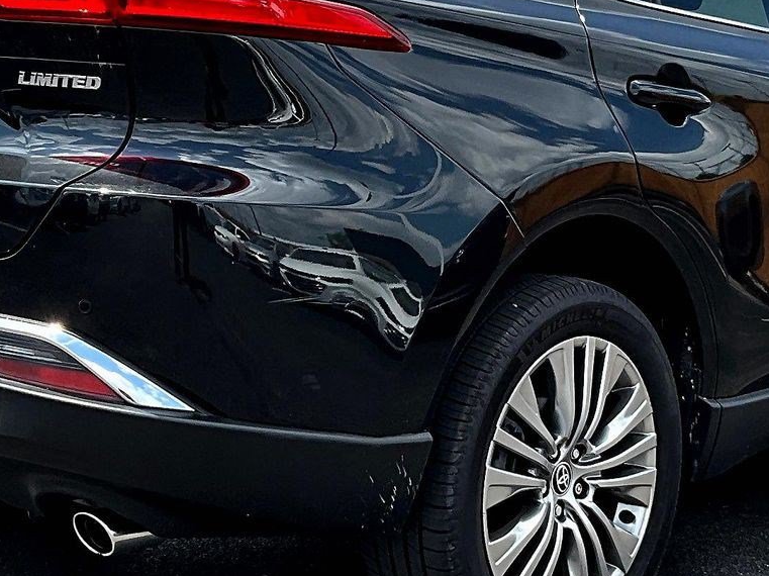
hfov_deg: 31.7
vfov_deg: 24.0
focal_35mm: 61
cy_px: 224
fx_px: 1354
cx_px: 417
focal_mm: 3
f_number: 1.8
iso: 25
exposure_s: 1/1279
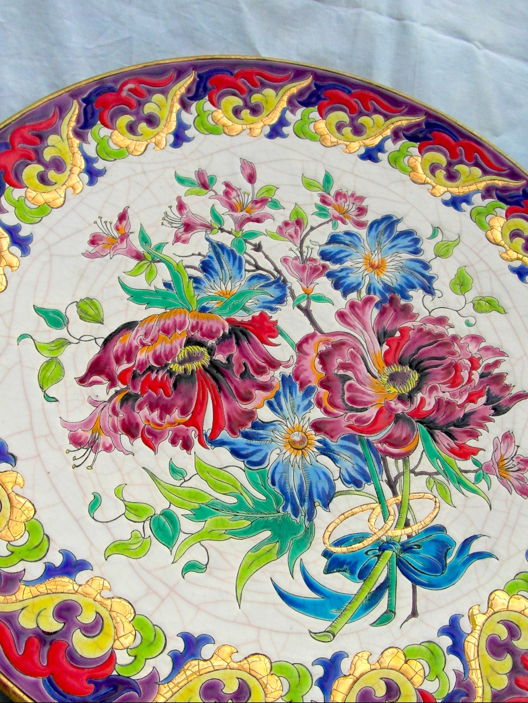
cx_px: 264
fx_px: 651
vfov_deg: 56.8
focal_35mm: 32
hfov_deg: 44.2
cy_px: 352
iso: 80
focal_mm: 5.3
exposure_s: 1/250
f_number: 5.6
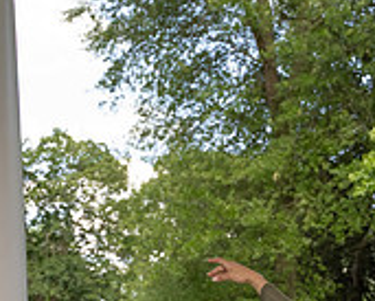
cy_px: 521
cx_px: 393
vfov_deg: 12.6
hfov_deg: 16.6
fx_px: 1255
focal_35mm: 113
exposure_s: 1/800
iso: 400
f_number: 3.2
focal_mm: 28
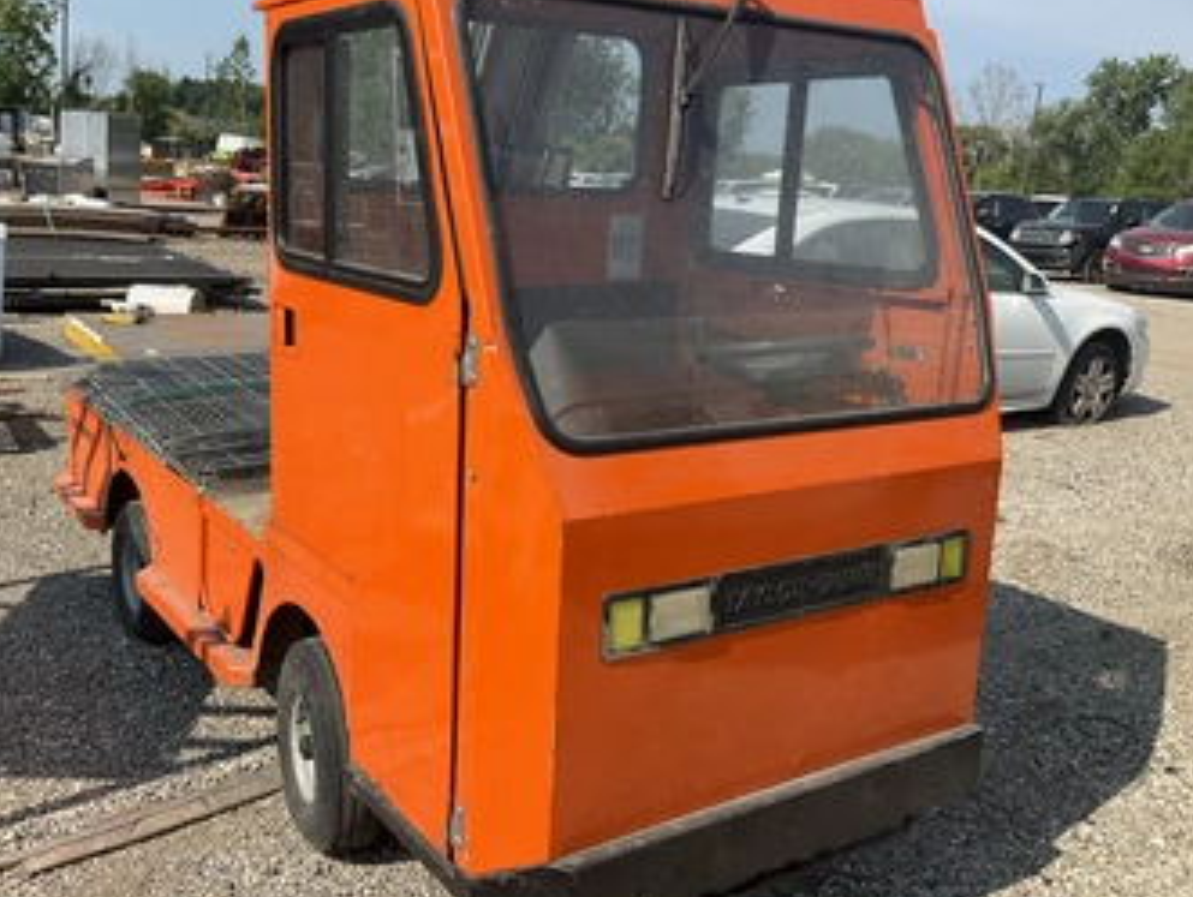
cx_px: 544
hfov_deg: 52.5
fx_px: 1208
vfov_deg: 40.8
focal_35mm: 35
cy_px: 425
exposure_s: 1/1534
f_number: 1.8
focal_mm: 3
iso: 25
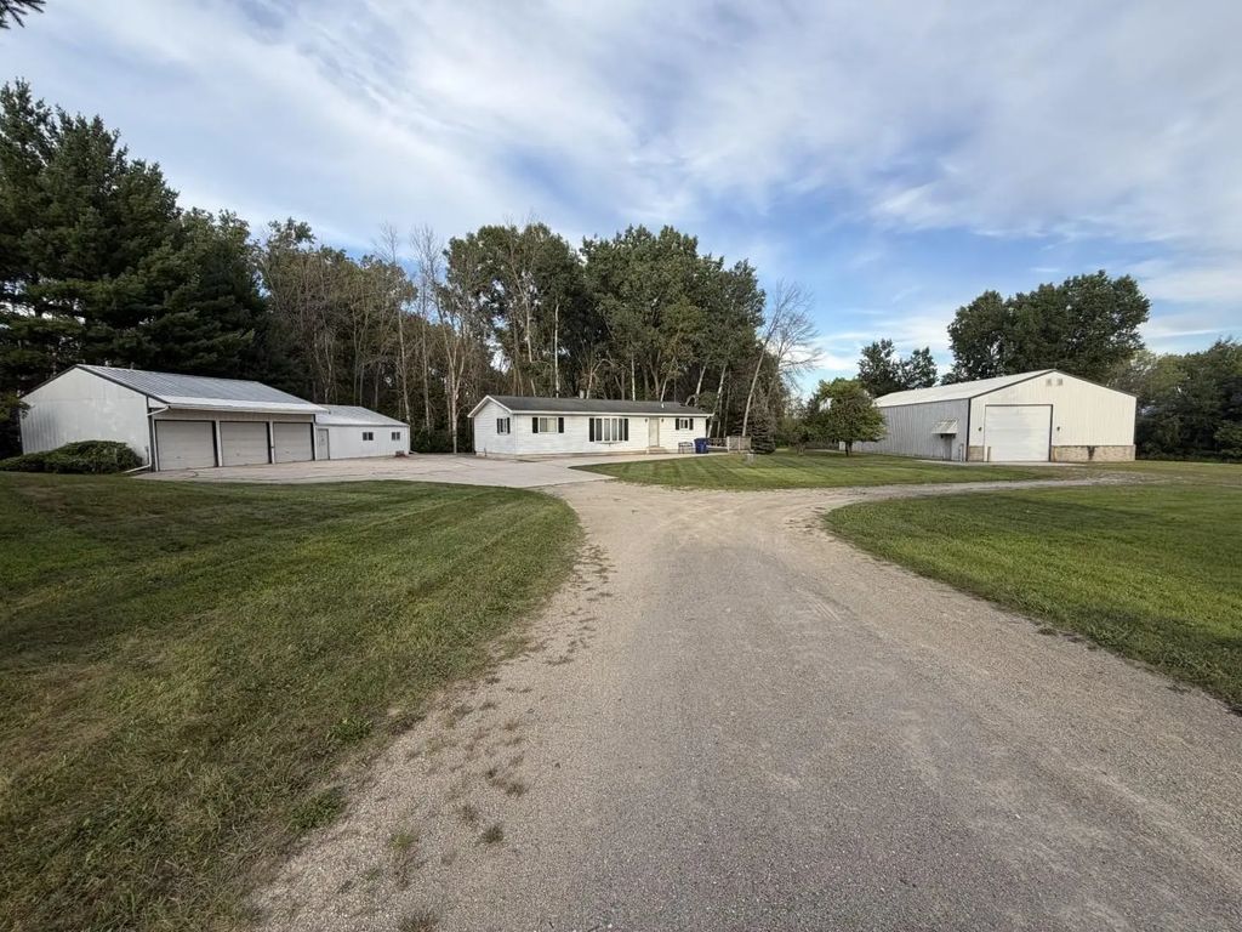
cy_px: 466
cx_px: 621
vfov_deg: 85.7
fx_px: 502
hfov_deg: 102.1
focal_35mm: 14
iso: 50
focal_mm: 2.22
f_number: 2.2
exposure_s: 1/502
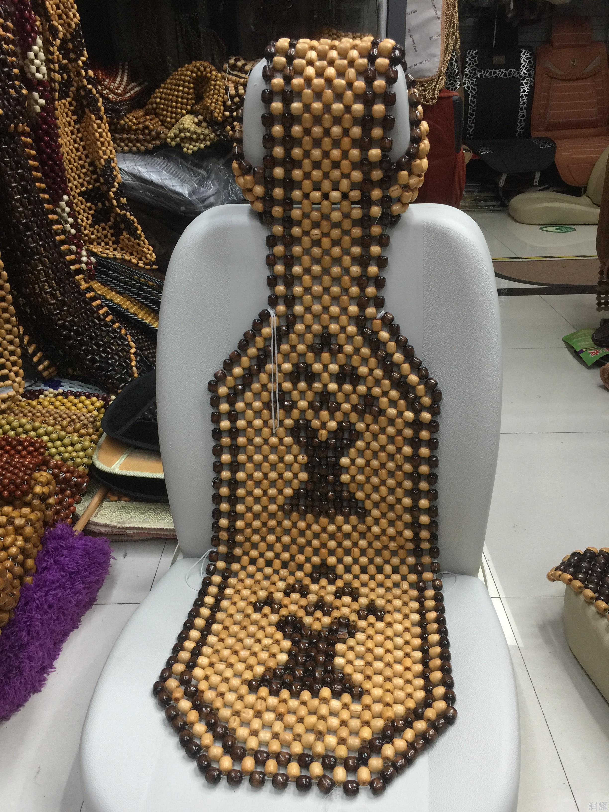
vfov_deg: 61.7
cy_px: 406
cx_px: 304
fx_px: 680
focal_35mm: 29
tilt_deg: -25.0
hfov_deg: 48.2
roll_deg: +1.3
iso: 50
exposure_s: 1/17
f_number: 2.2
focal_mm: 4.15
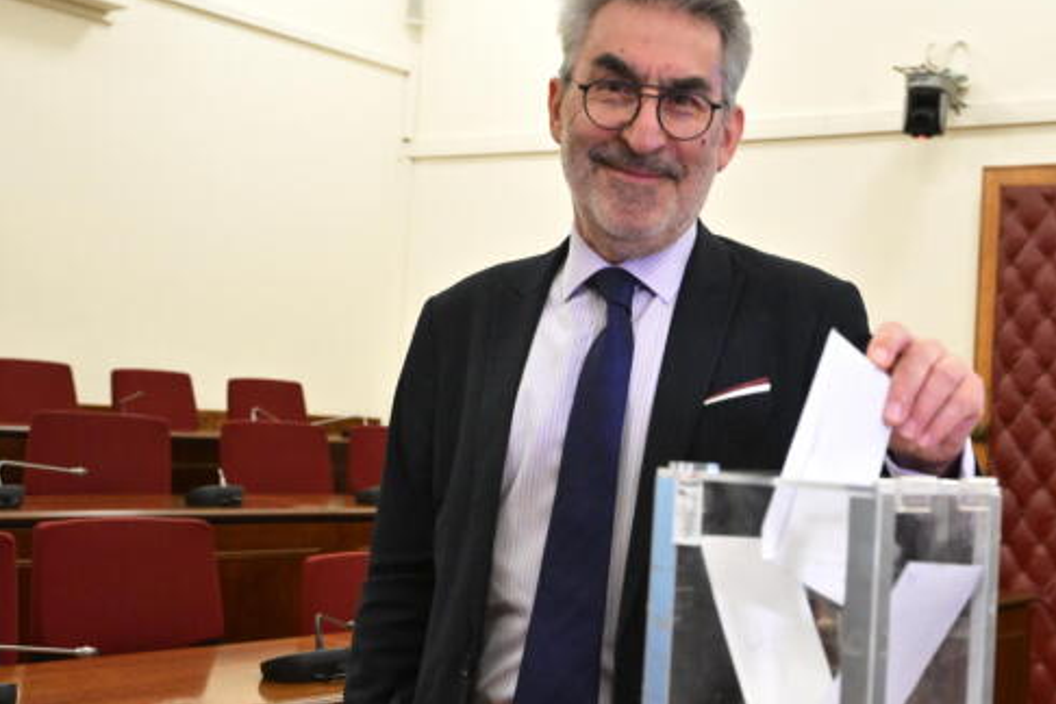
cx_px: 680
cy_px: 330
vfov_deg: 25.5
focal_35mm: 53
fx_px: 1555
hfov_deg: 37.2
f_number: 5
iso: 8000
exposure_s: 1/200
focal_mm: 39
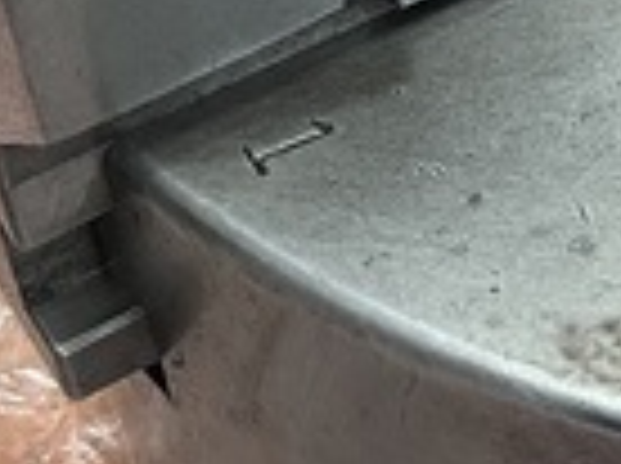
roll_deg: -1.0
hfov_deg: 14.5
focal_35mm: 121
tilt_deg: -33.5
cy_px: -392
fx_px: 2167
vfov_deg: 11.3
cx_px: 1098
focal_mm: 5.1
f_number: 1.6
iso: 200
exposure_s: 1/55
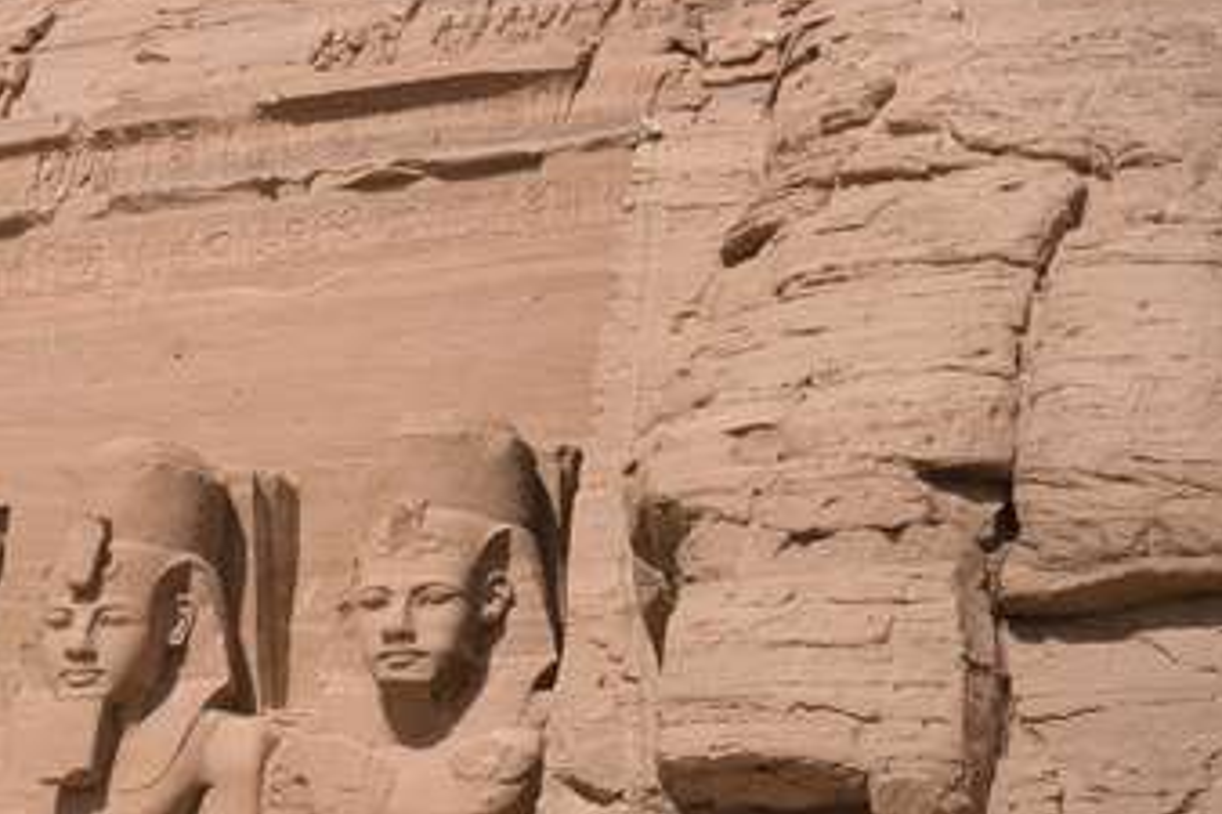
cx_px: -90
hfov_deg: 16.9
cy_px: 760
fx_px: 4005
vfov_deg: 11.5
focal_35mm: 118
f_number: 2.8
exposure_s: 1/4000
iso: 100
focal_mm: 34.6
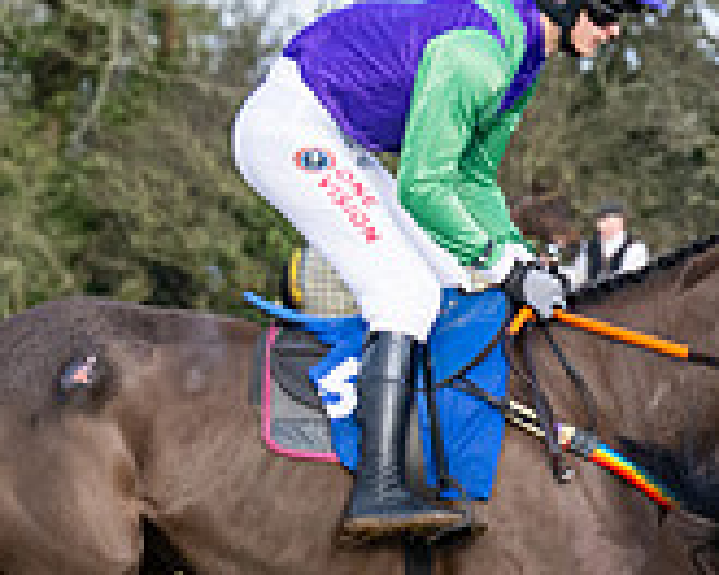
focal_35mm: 538
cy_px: 659
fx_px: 11448
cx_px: 1551
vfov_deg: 2.9
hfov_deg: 3.6
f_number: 5
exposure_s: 1/1000
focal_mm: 79
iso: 400
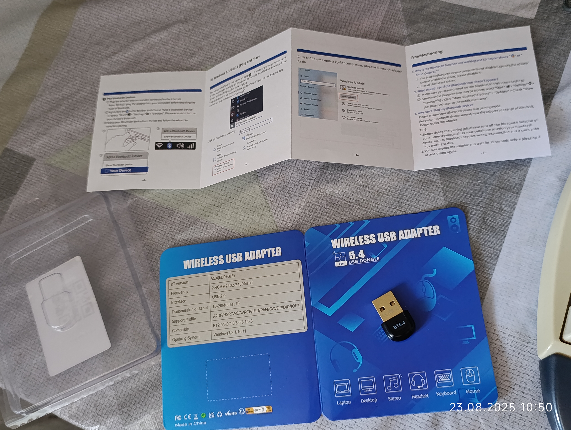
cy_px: 215
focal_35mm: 35
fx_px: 578
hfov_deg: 52.6
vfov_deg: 40.8
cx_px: 286
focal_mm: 6.14
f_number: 1.6
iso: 2500
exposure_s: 1/24
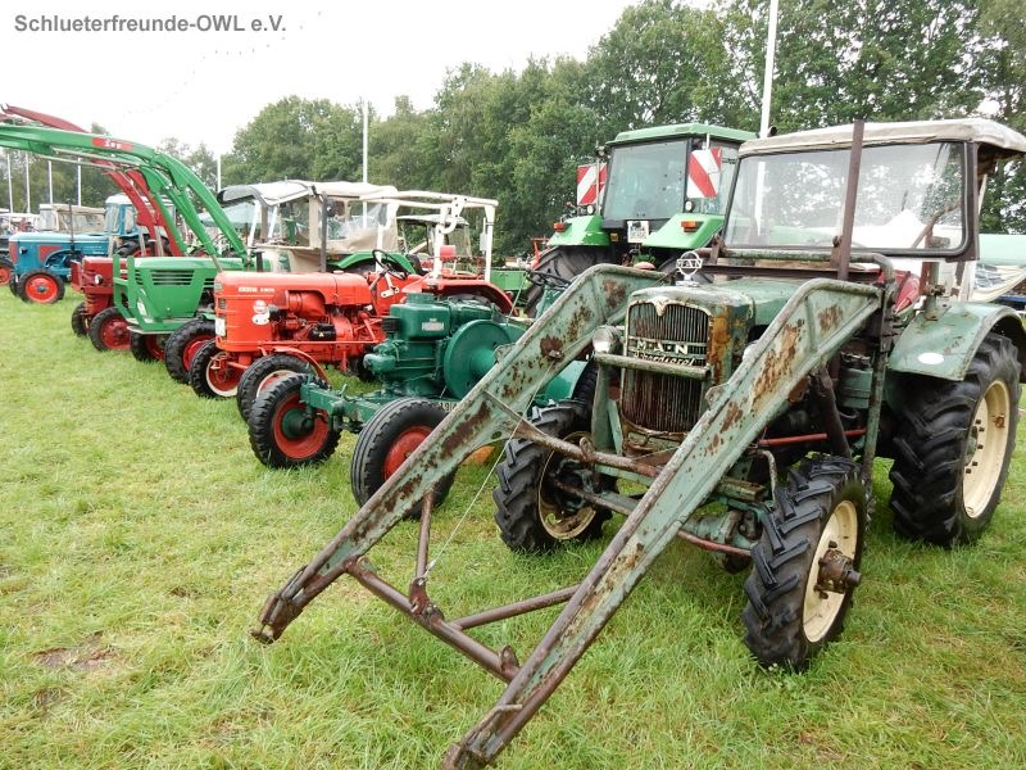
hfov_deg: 69.4
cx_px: 513
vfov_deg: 54.9
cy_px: 385
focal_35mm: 25
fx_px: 741
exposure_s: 1/125
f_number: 3.7
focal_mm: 4.5
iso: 125
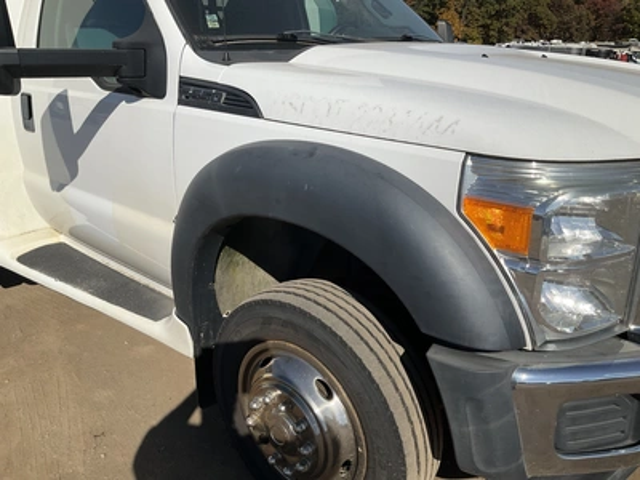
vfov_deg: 48.2
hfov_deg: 61.7
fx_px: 536
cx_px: 320
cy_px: 240
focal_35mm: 29
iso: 25
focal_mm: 3
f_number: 1.8
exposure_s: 1/4065
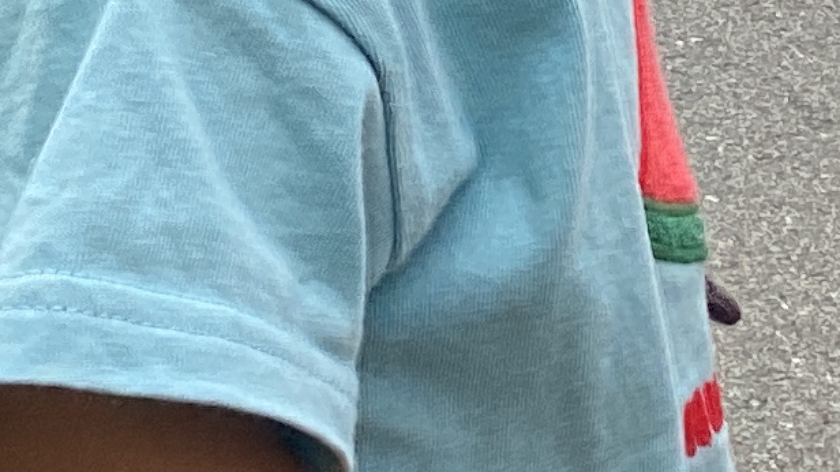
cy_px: -247
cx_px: 769
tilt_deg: -11.7
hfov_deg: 11.9
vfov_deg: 6.7
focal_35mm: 179
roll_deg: +0.1
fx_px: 3986
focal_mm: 3.3
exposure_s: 1/168
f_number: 2.4
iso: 25
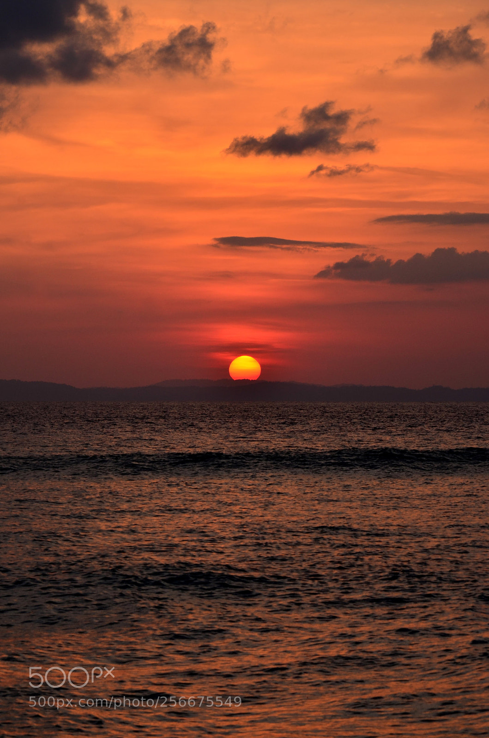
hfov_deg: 8.7
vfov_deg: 13.1
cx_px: 244
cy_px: 369
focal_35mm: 158
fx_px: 3225
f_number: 11
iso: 200
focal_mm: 105
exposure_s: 1/80
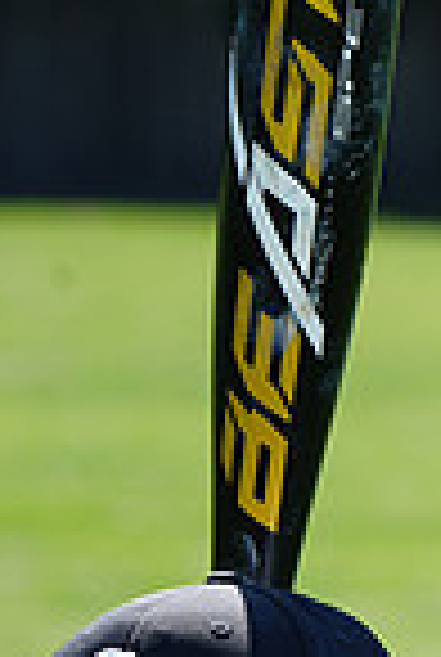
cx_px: 200
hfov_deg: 2.0
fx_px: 12545
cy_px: 904
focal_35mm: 686
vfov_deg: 3.0
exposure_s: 1/250
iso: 200
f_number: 9
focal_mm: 173
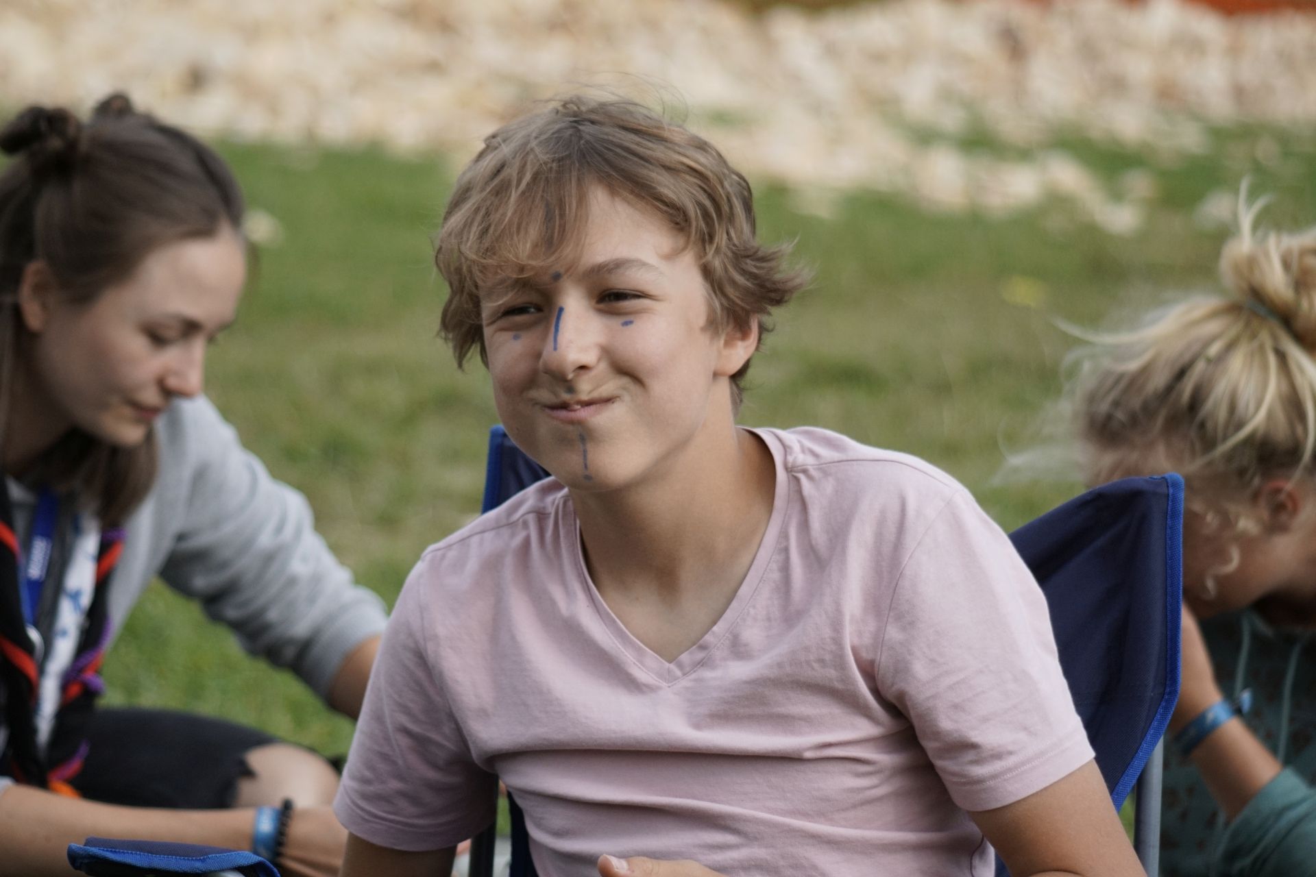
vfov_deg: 9.1
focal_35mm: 150
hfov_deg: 13.7
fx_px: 5483
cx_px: 658
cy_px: 438
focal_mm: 100
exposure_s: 1/2000
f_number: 4.5
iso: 500
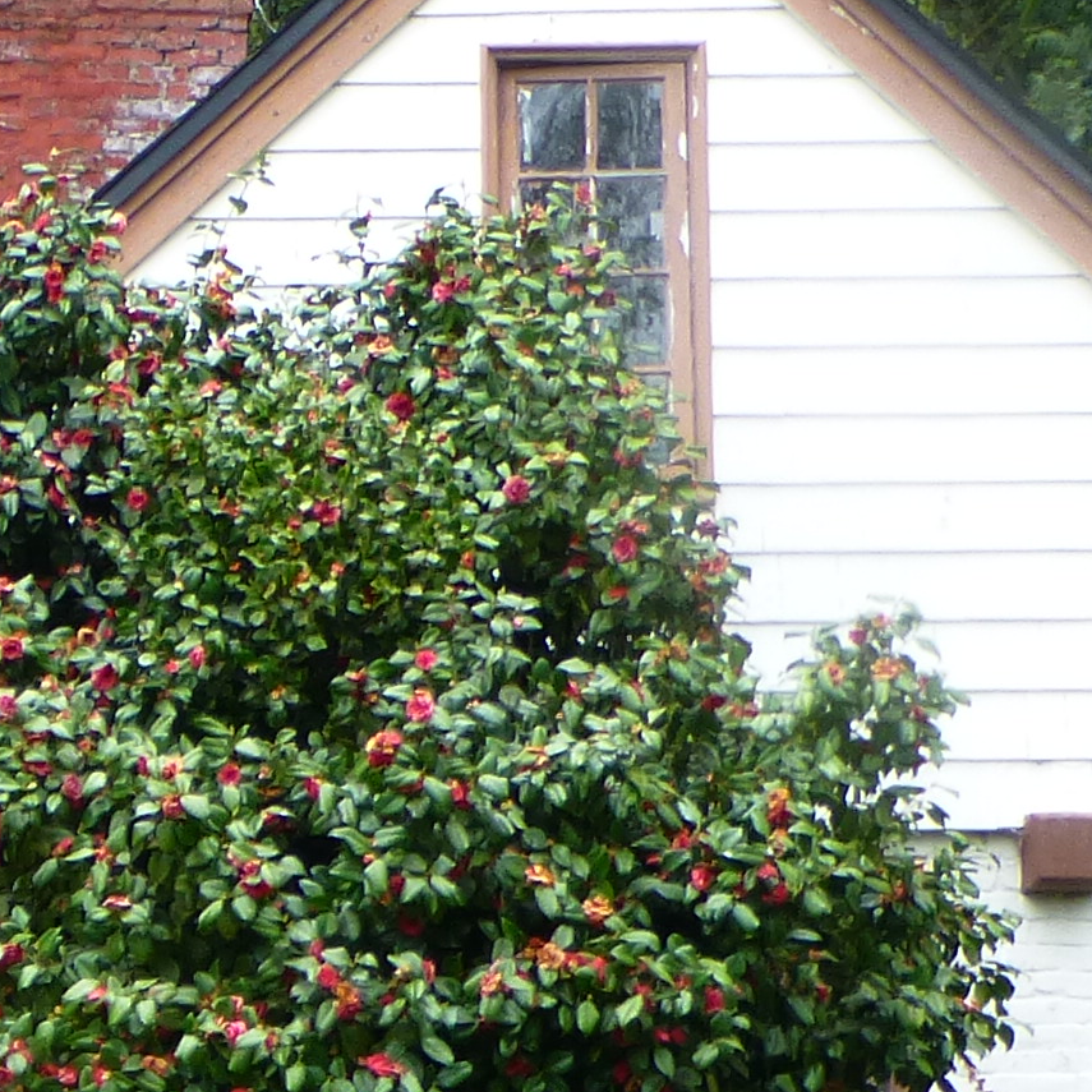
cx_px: -724
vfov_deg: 12.8
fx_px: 4783
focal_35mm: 134
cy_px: 1126
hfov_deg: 12.2
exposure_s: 1/80
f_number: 3.6
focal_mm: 5.4
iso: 100
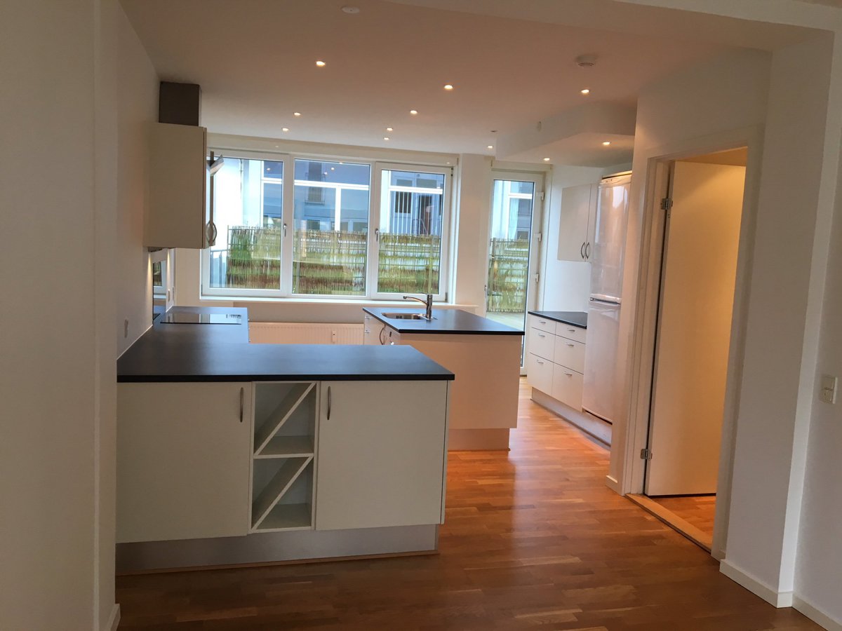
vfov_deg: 48.2
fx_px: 705
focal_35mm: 29
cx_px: 421
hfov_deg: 61.7
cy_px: 316
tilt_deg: -4.4
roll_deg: -2.5
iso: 64
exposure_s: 1/33
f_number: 2.2
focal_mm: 4.15
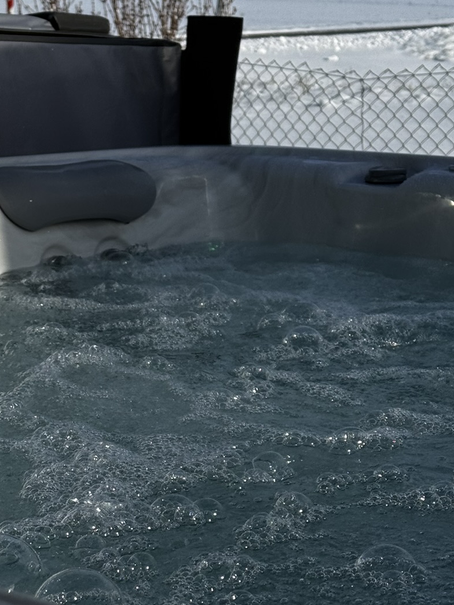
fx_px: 1644
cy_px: 326
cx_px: 97
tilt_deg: -8.0
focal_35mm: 94
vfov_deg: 20.9
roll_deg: +0.4
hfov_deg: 15.6
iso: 64
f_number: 1.78
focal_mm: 6.76
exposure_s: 1/5848
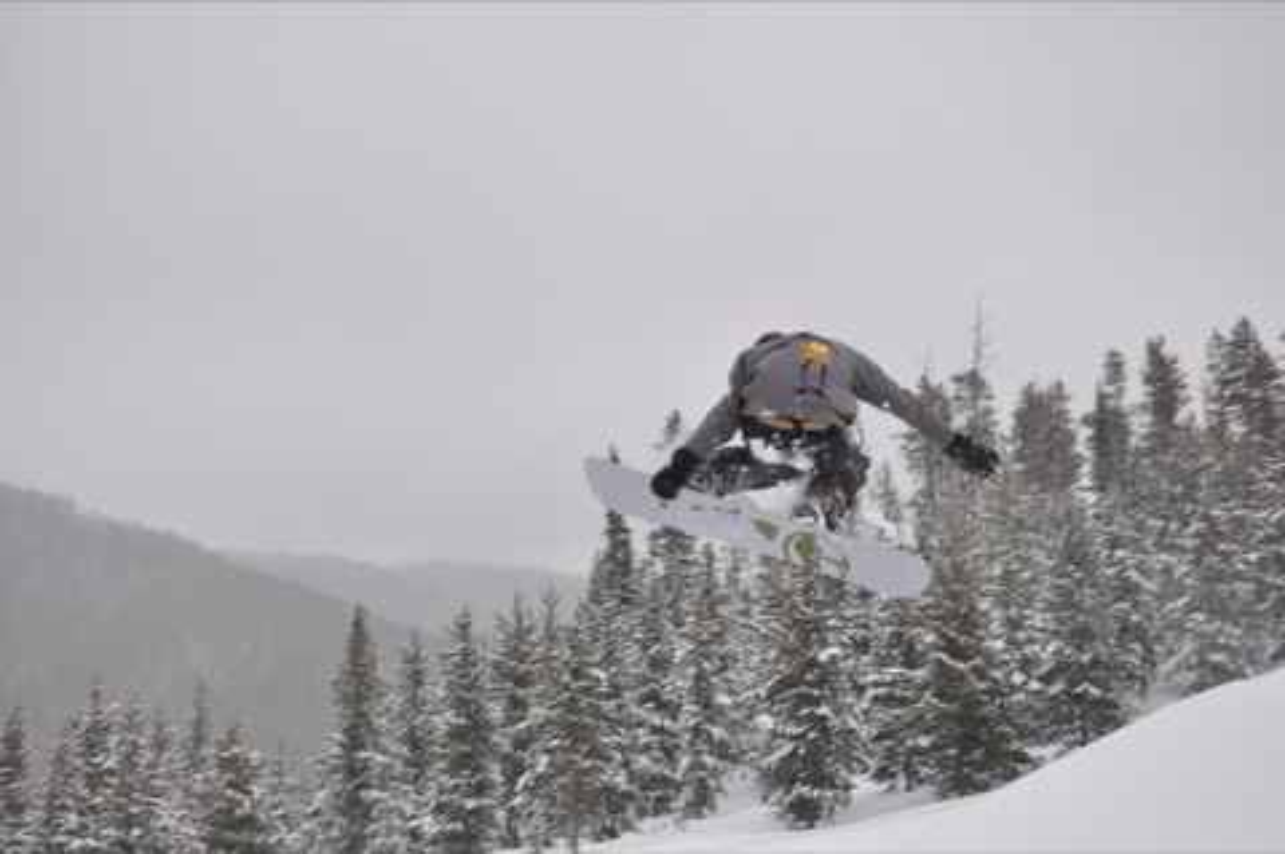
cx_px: 642
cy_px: 427
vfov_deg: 23.7
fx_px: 2032
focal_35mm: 57
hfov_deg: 35.1
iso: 200
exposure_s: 1/250
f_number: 8
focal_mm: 38
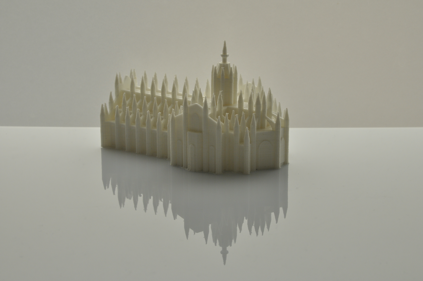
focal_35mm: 84
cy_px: 140
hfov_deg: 24.2
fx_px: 986
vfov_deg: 16.2
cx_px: 212
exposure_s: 1/160
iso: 400
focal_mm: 56
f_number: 13
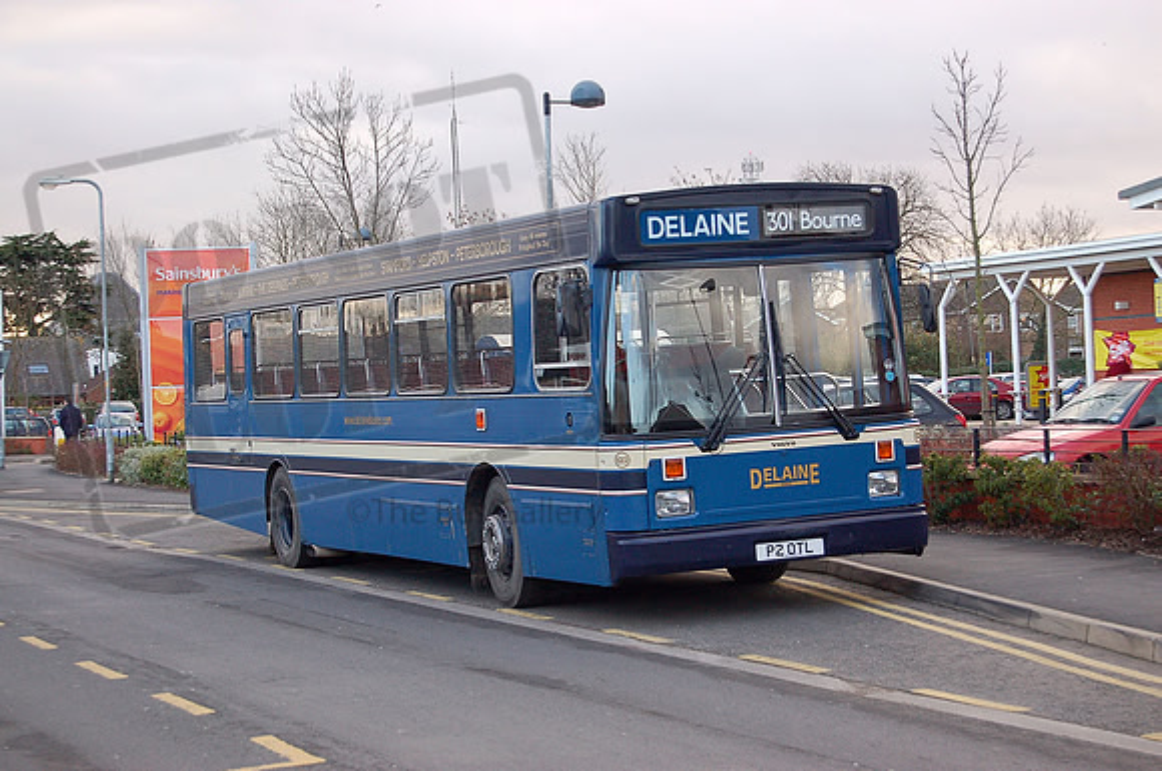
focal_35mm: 72
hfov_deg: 28.1
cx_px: 581
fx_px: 2321
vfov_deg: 18.9
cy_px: 386
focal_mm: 48
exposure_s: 1/250
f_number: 5.6
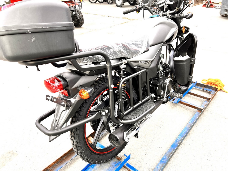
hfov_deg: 67.3
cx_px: 114
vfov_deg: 53.1
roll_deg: +2.0
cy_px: 86
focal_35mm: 26
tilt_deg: -29.2
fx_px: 171
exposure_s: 1/141
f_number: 1.5
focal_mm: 5.7
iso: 32
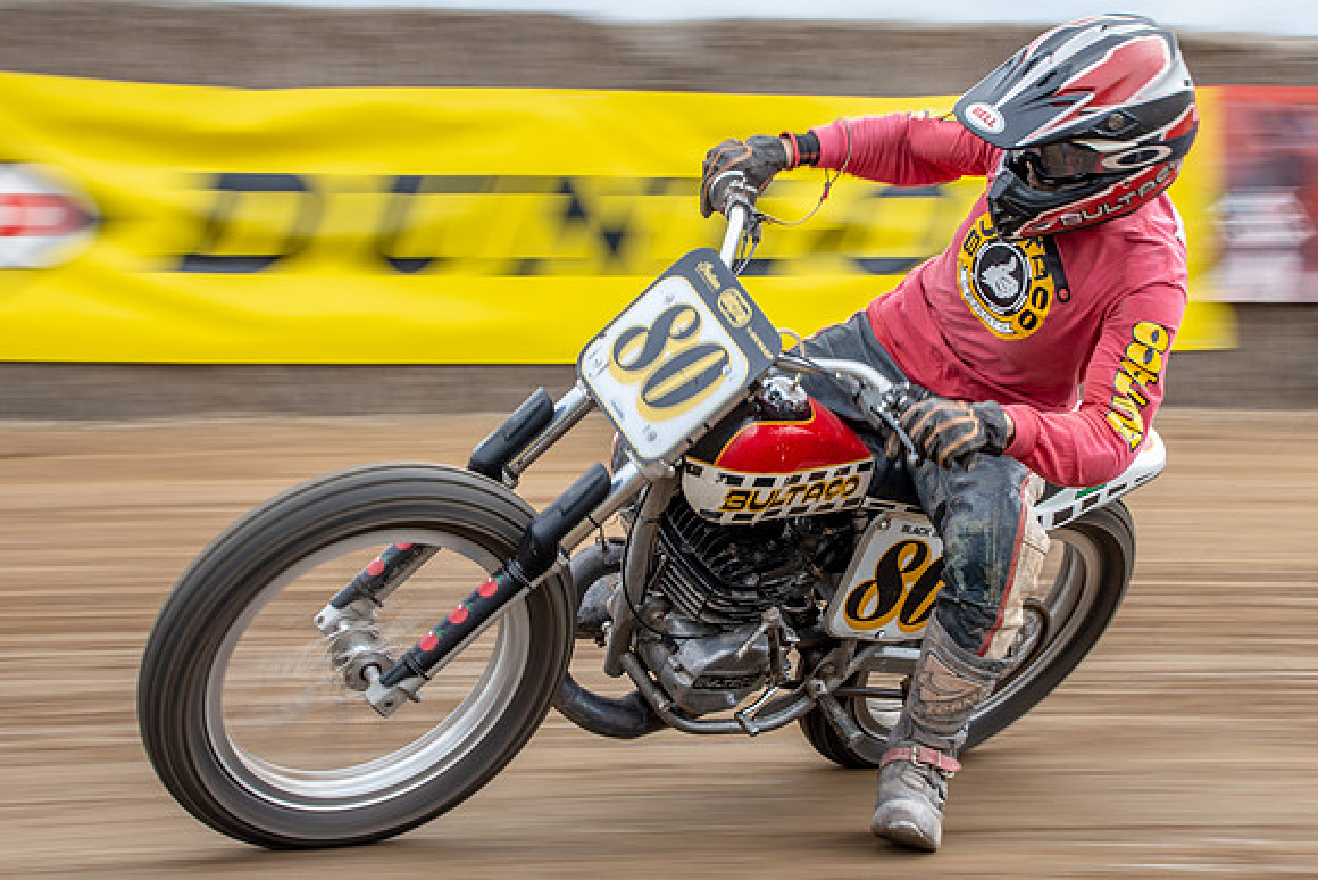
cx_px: 740
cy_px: 325
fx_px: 4479
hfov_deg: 16.7
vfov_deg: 11.2
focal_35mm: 122
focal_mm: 60
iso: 200
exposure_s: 1/100
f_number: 9
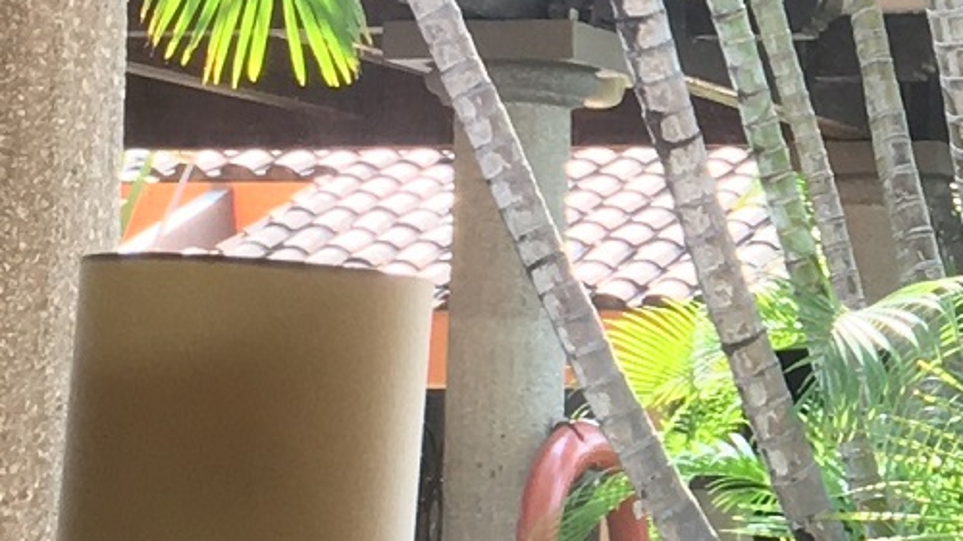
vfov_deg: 6.7
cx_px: 1566
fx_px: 4646
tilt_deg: +4.2
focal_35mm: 182
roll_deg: -0.9
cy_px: 298
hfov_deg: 11.2
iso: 40
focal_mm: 4.15
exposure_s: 1/120
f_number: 2.2
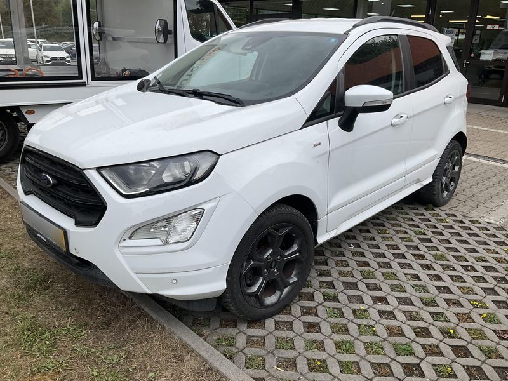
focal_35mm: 29
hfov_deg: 61.7
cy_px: 190
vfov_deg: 48.2
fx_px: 426
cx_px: 254
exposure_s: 1/804
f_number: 1.8
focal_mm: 3
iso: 25
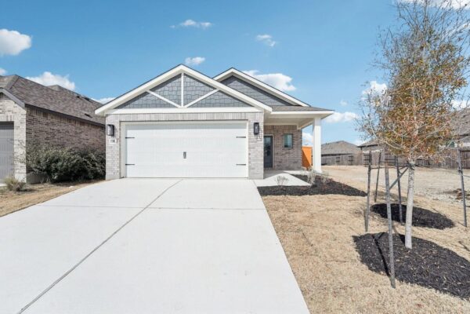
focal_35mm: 14
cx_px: 235
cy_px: 157
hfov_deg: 104.3
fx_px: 183
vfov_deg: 81.2
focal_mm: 14
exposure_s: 1/8000
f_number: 8
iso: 800
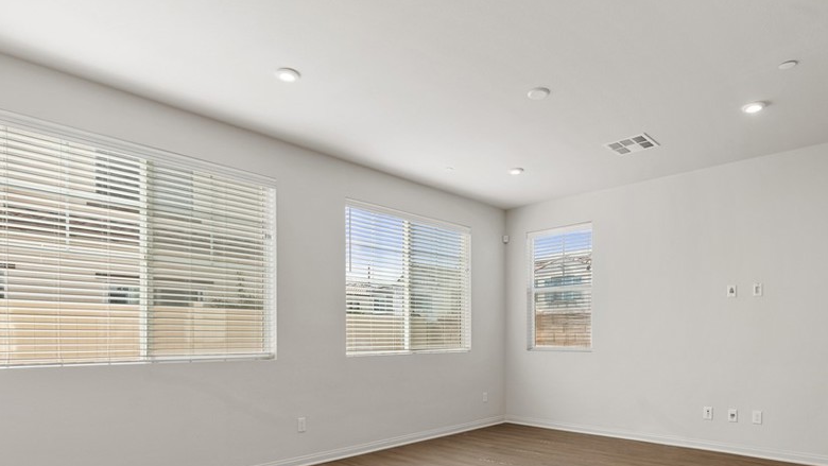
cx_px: 455
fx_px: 483
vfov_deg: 49.6
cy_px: 343
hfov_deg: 81.0
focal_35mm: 22
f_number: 9
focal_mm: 16
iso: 320
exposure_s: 1/60
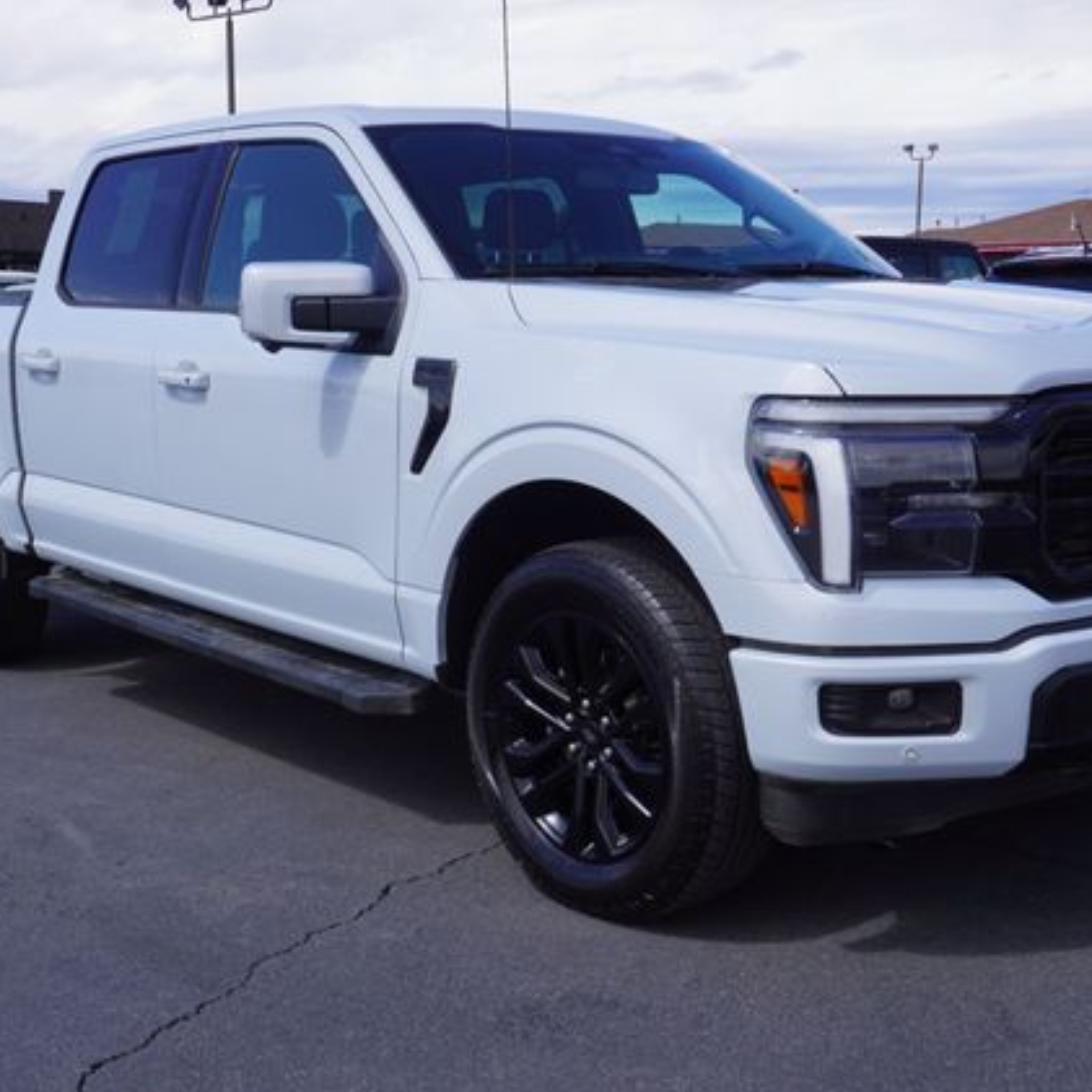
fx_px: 1593
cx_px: 573
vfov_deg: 37.8
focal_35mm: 45
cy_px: 552
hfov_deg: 37.8
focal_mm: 23
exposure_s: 1/160
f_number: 10
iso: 100
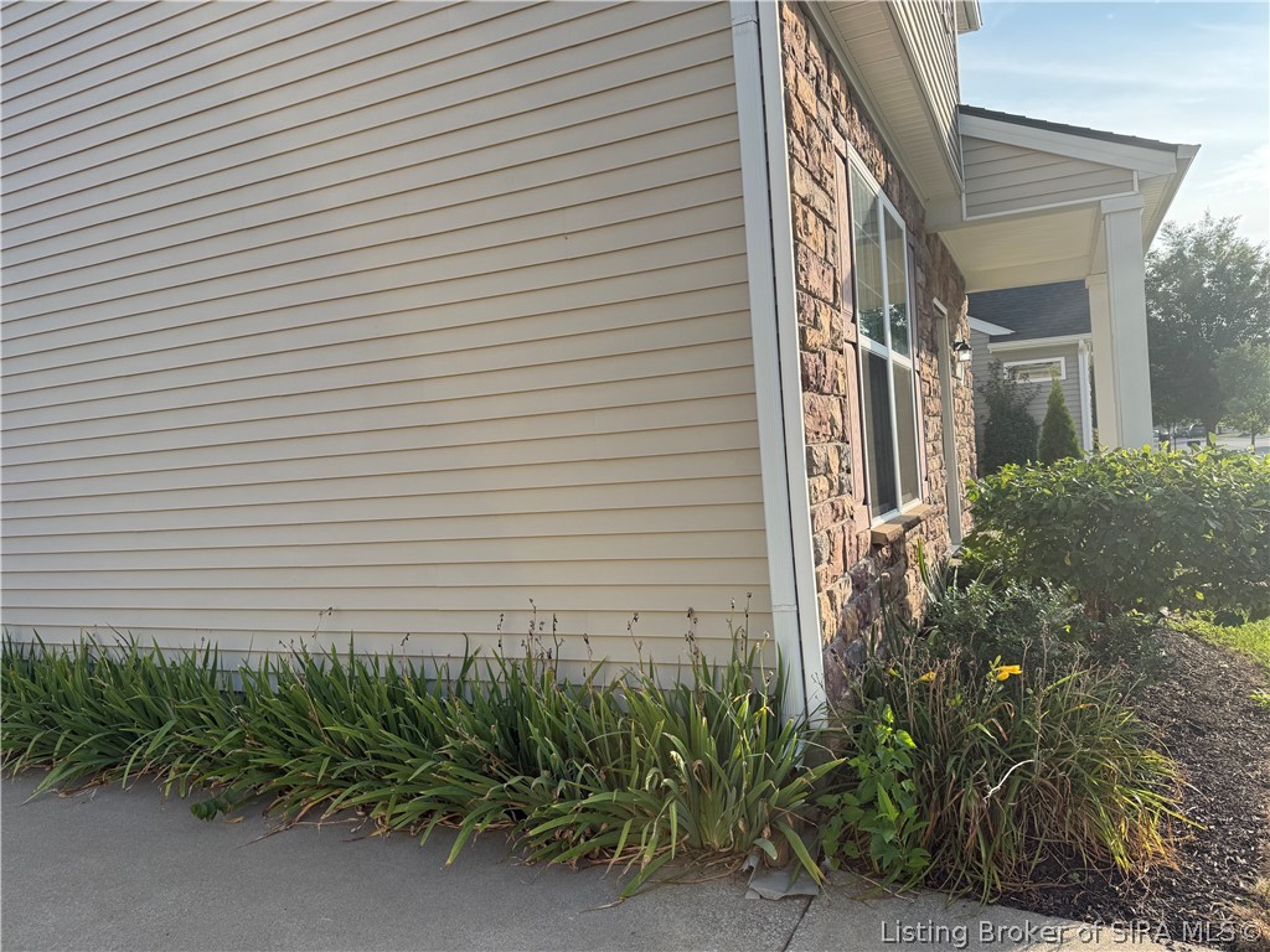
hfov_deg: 71.6
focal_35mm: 24
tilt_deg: +0.5
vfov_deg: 56.8
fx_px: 881
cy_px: 476
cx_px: 635
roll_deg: +4.6
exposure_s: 1/1653
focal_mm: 6.76
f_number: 1.78
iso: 80
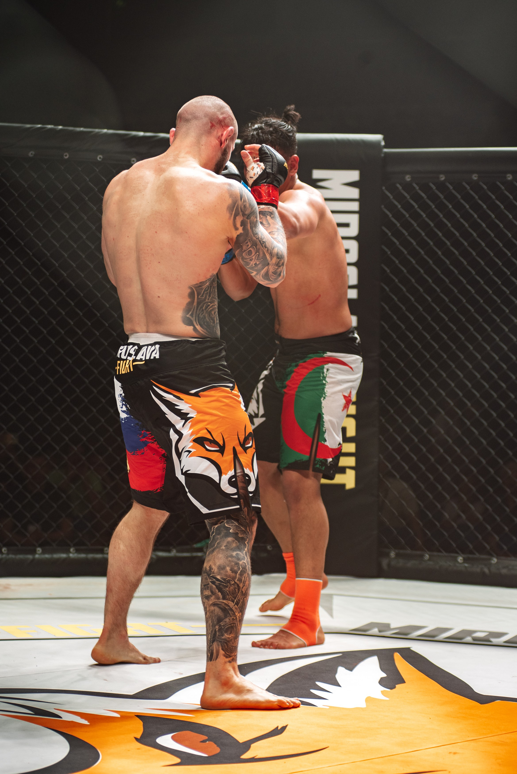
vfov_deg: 25.4
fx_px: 1722
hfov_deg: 17.1
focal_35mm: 80
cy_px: 387
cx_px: 258
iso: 500
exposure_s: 1/320
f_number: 4
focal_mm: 80
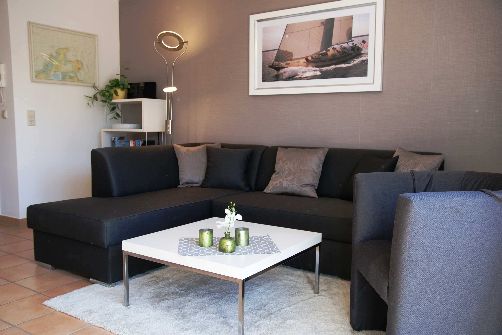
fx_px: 419
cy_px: 168
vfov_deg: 43.7
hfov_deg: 61.9
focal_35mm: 30
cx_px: 251
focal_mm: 20
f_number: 3.5
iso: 100
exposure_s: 1/40
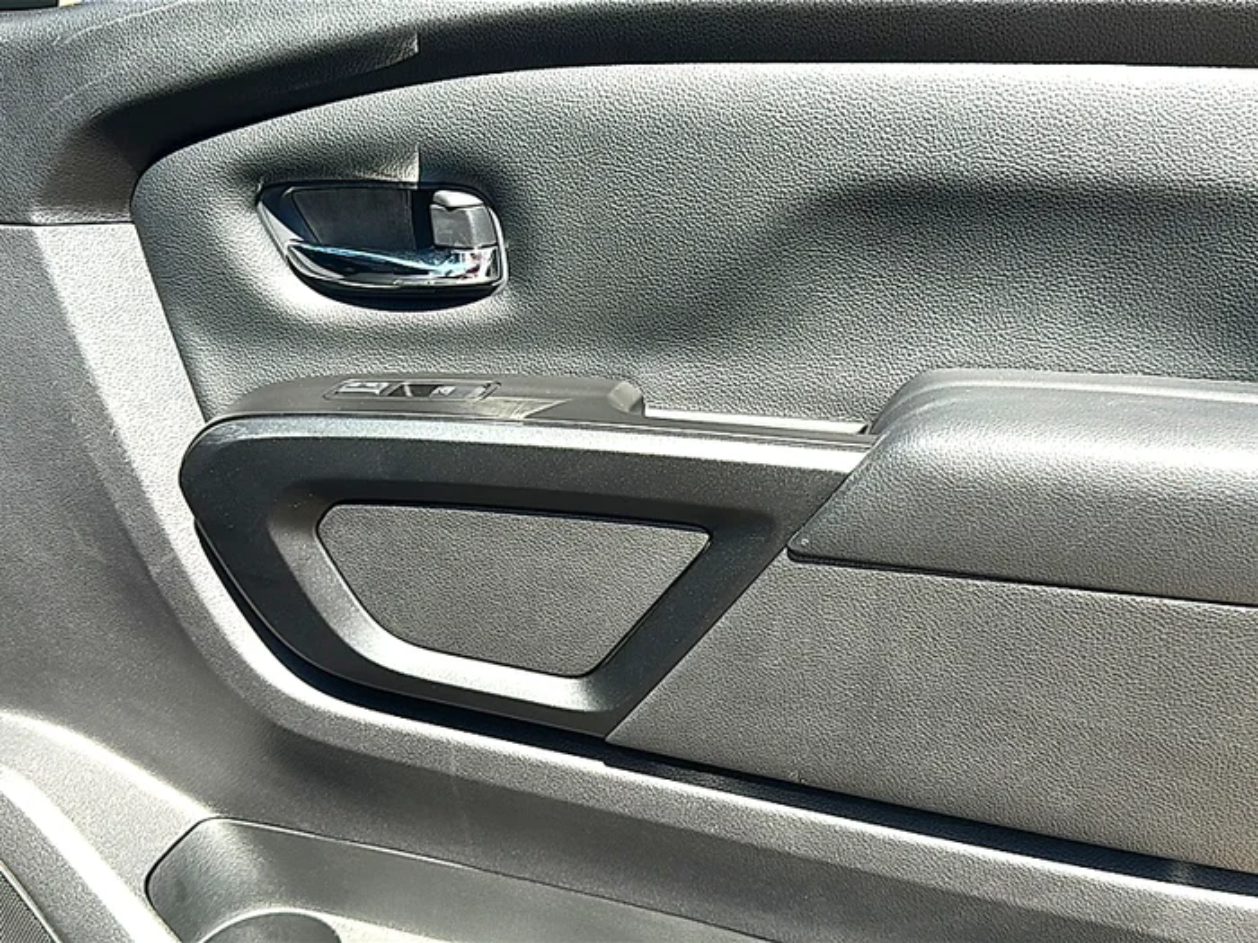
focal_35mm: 32
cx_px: 629
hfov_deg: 56.8
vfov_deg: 44.2
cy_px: 472
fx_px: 1163
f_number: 1.78
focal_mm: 6.86
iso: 80
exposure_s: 1/757
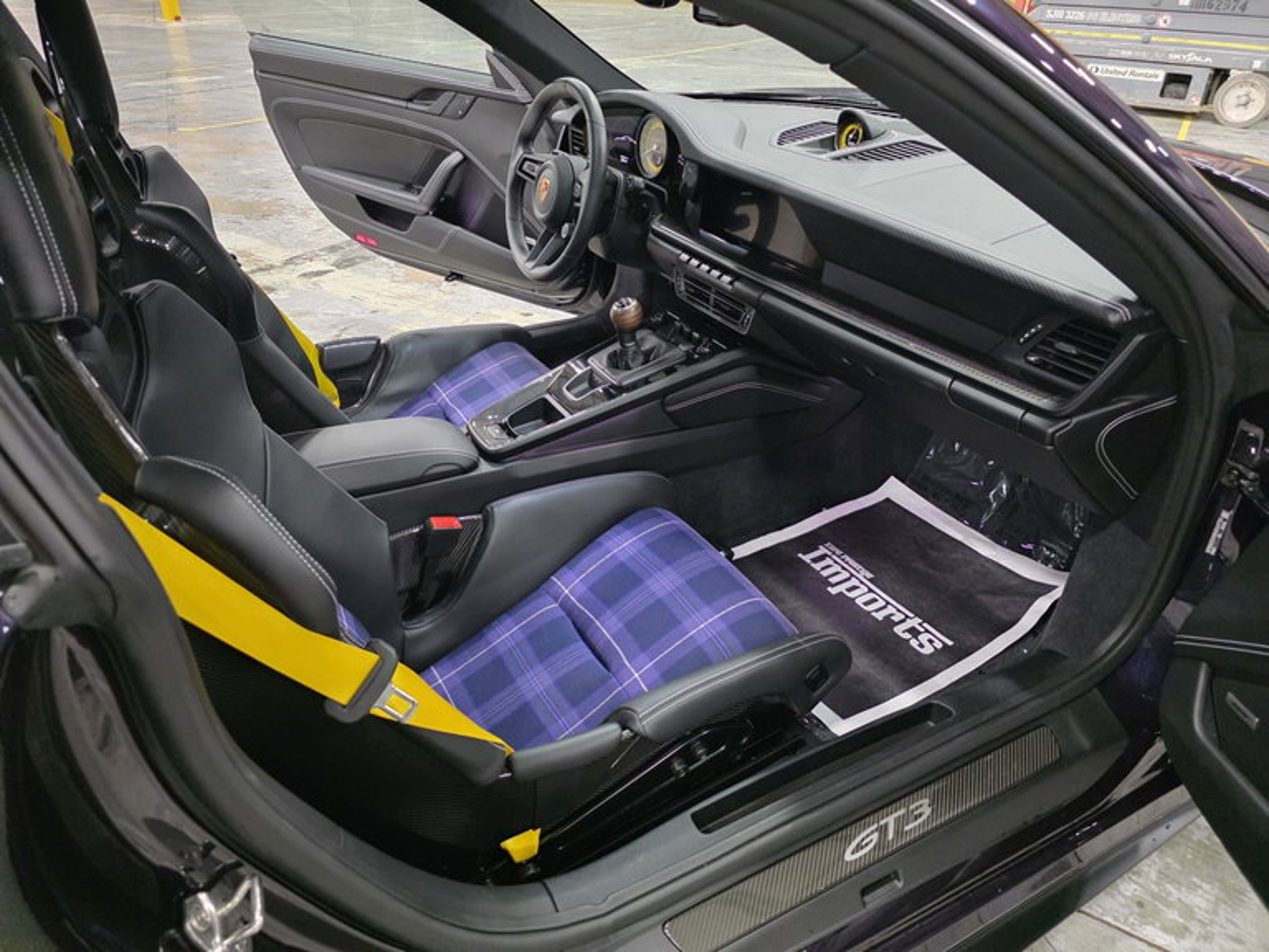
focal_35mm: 23
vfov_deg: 58.9
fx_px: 843
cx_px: 634
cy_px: 476
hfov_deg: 73.9
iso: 1600
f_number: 1.7
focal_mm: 6.3
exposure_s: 1/120
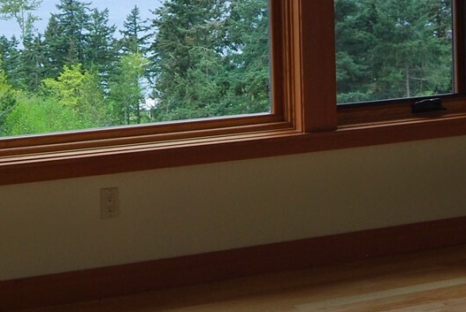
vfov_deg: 12.7
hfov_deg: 19.2
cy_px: -55
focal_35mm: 106
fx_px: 1374
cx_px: 202
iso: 200
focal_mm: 22
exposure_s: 1/60
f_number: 6.3
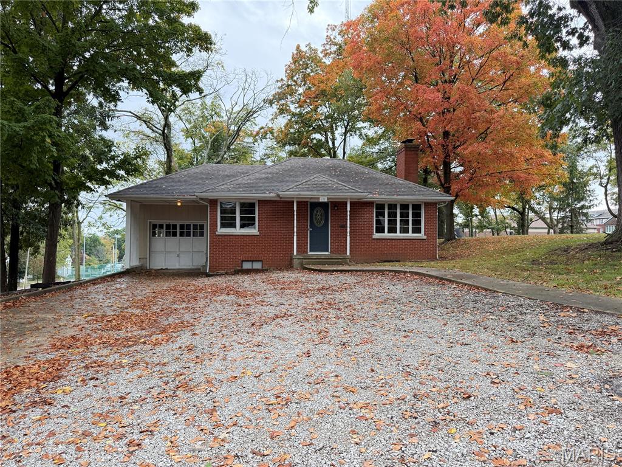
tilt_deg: +0.4
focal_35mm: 24
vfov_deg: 56.8
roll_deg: +0.2
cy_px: 234
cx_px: 311
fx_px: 431
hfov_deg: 71.6
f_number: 1.78
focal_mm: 6.76
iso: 100
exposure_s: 1/607
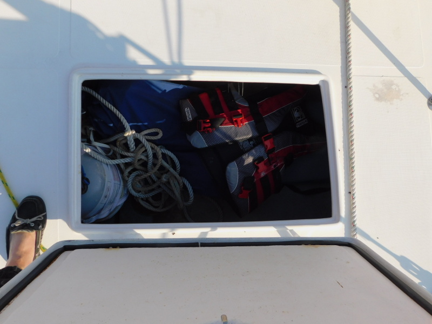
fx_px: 300
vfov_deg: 56.8
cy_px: 162
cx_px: 216
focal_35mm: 24
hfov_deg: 71.6
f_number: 6
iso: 125
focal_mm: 4.1
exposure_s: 1/400
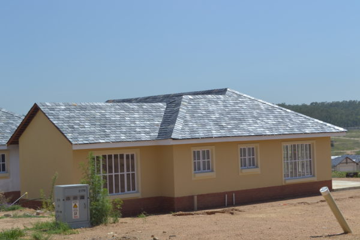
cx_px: 180
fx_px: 675
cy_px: 120
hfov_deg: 29.9
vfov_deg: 20.2
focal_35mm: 68
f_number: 8
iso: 100
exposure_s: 1/250
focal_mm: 45
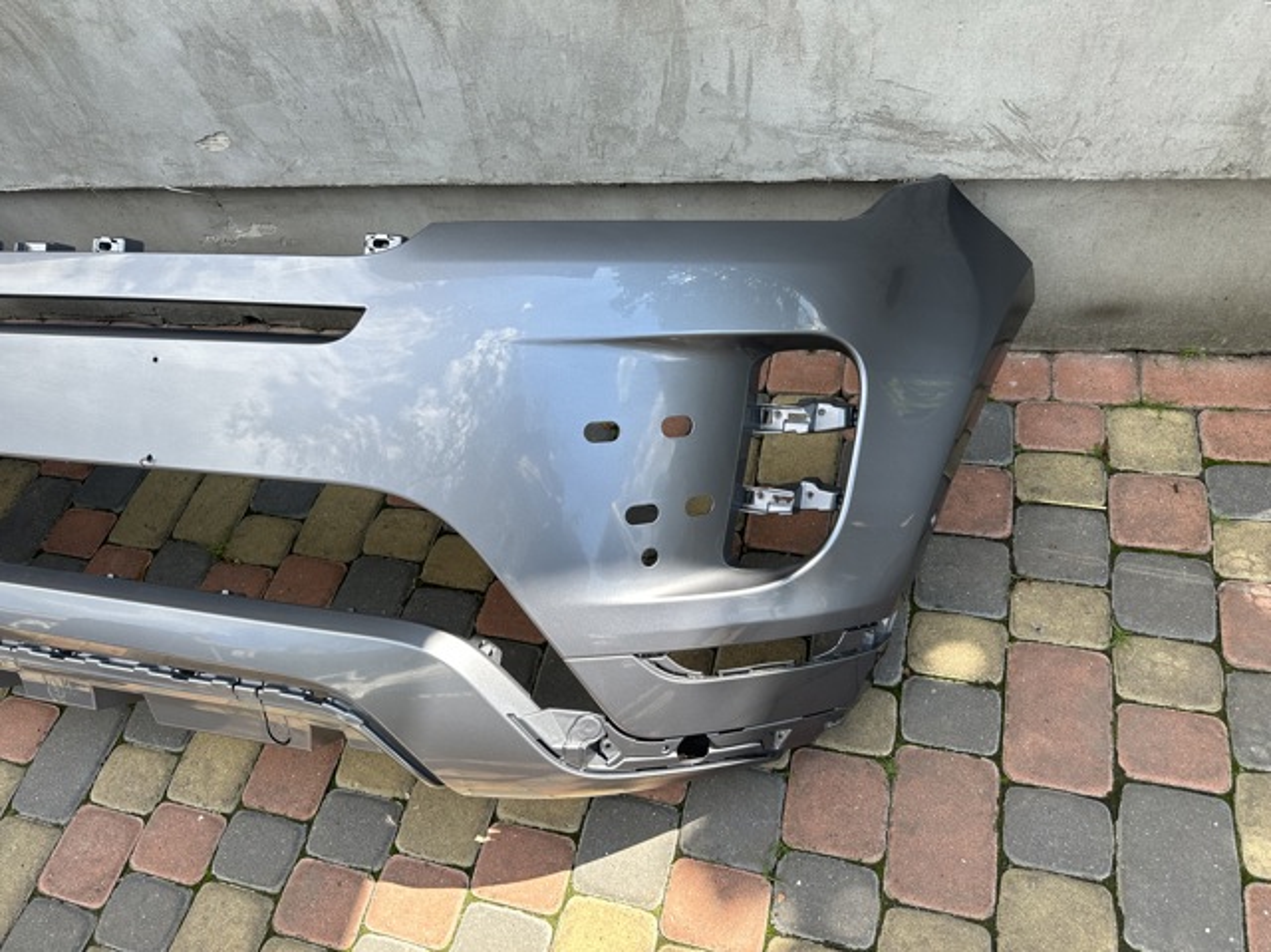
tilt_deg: -53.8
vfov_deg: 56.8
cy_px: 476
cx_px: 636
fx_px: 881
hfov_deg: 71.6
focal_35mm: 24
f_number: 1.78
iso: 80
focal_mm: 6.86
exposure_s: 1/549
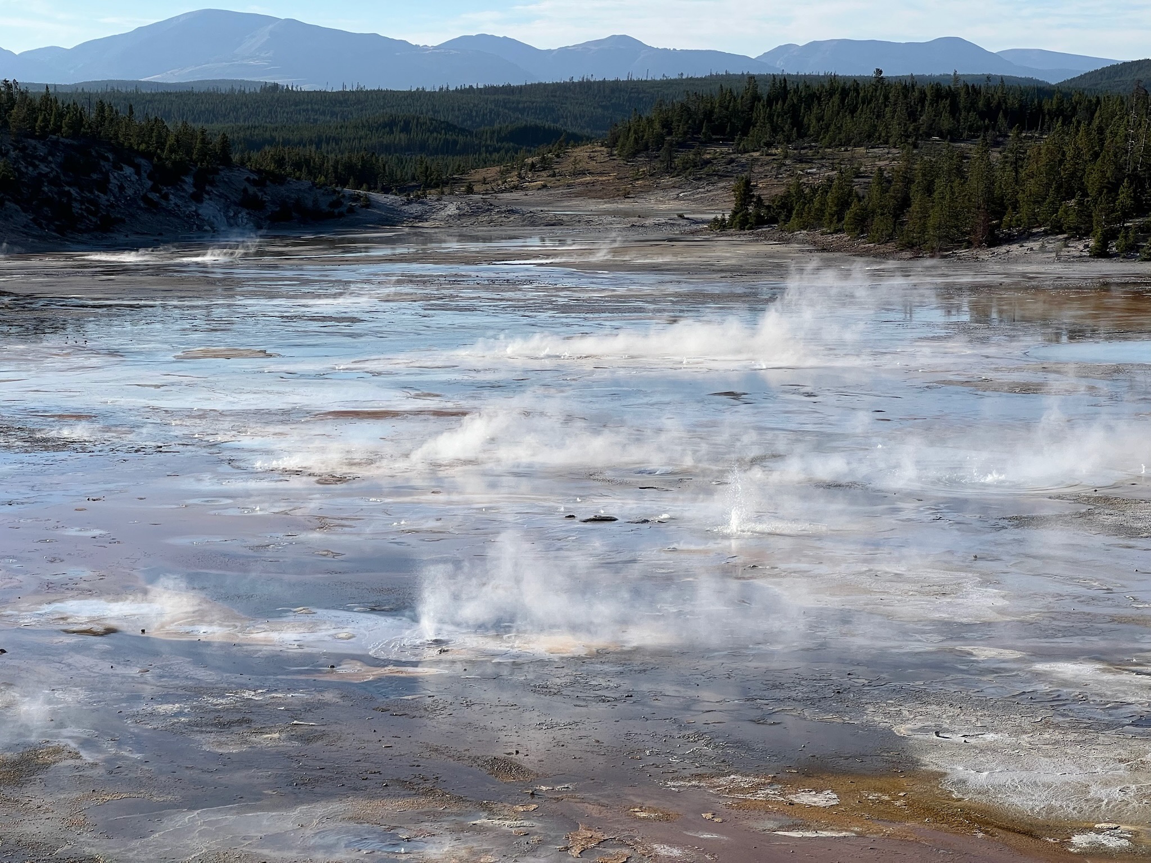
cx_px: 576
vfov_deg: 19.1
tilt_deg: -6.9
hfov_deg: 25.3
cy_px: 432
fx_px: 2560
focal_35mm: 77
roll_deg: +0.6
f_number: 2.8
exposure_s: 1/951
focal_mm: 9
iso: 32
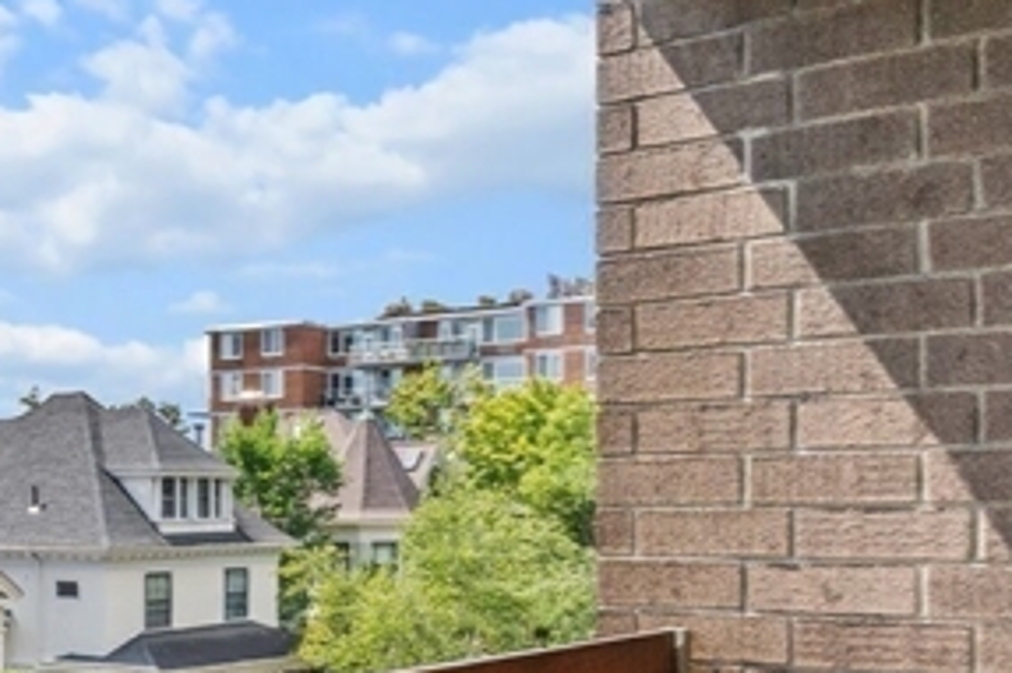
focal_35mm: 50
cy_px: 477
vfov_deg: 26.7
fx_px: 1405
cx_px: 173
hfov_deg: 37.9
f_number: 8
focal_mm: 14
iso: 800
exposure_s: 1/1500
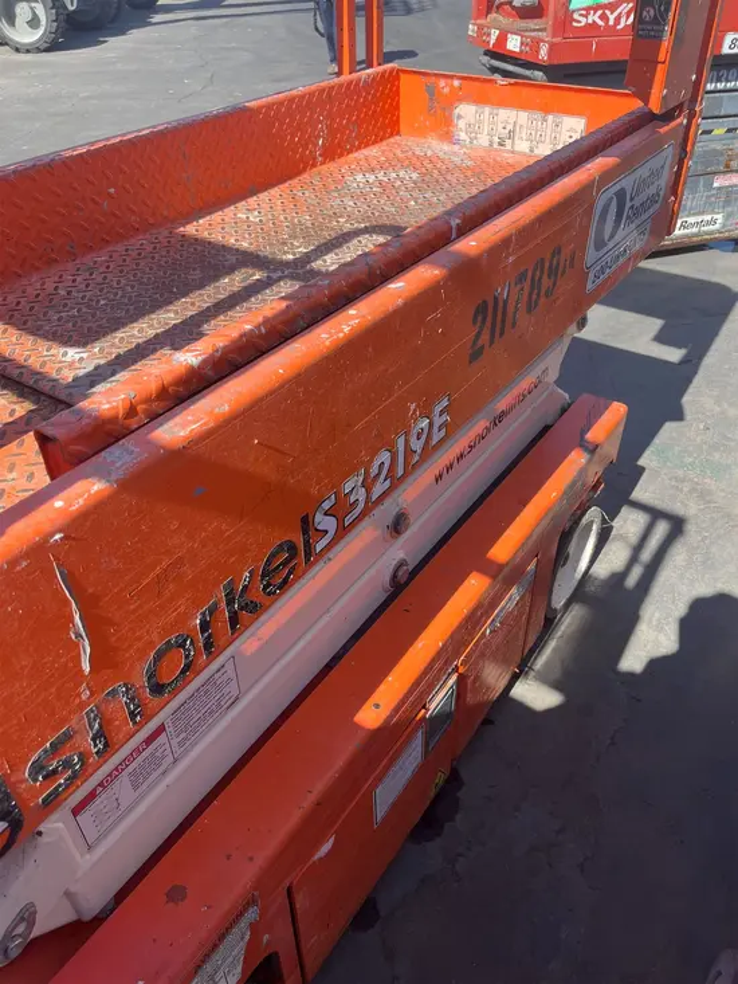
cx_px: 369
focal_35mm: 26
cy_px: 492
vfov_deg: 67.3
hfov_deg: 53.1
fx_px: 739
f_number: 1.6
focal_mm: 5.1
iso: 50
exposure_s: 1/1186
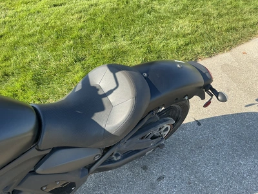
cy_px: 97
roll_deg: +0.1
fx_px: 209
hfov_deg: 63.4
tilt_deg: -39.6
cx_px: 129
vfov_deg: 49.7
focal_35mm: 28
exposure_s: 1/439
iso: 25
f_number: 1.8
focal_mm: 3
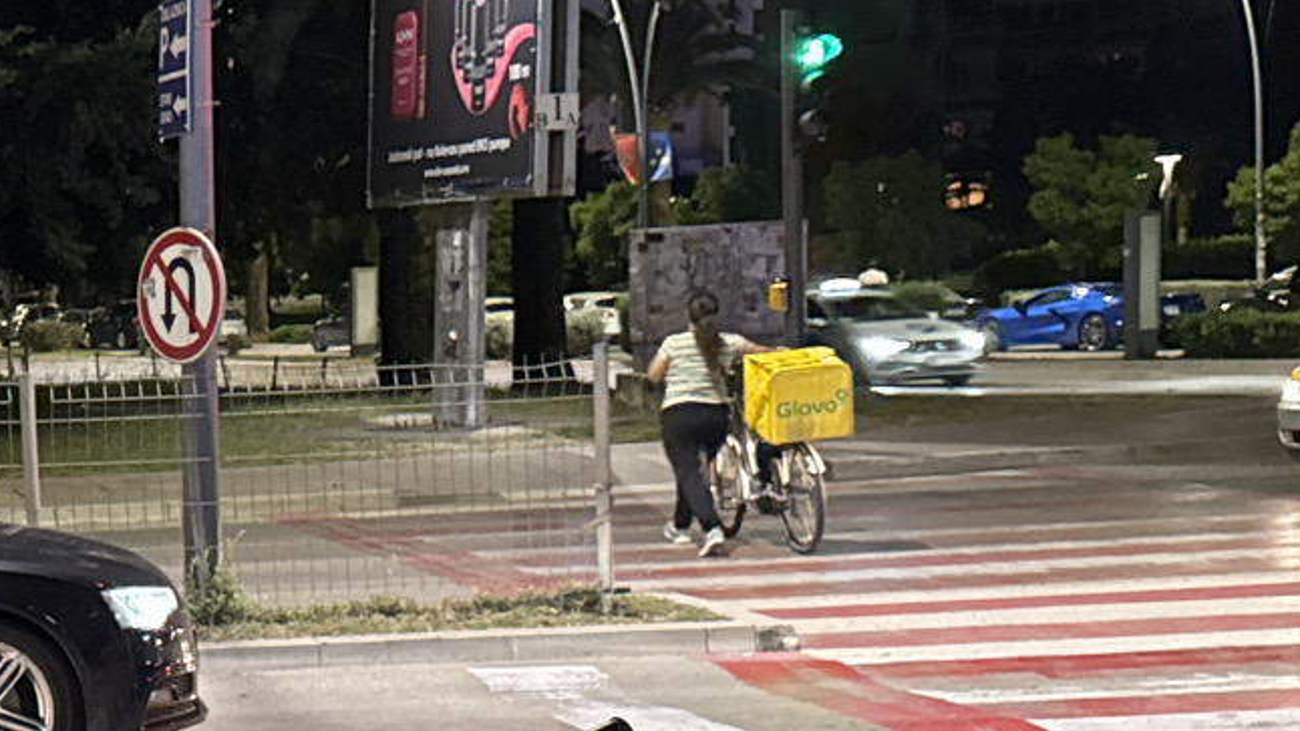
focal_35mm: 81
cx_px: -398
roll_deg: +3.1
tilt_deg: -7.0
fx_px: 2791
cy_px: 604
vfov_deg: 14.8
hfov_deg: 23.2
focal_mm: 6.76
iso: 1000
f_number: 1.78
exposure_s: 1/33
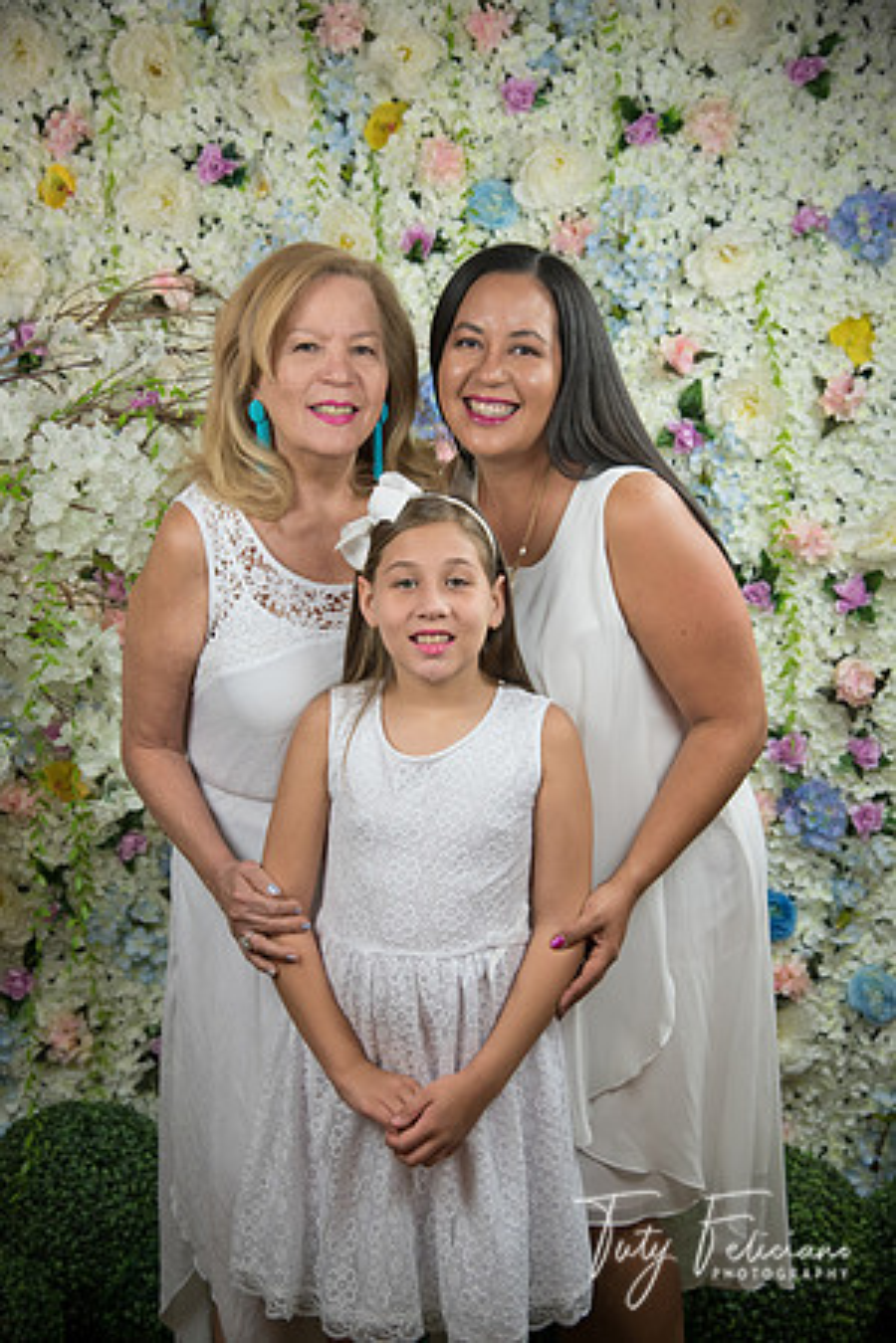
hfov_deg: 23.4
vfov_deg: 34.5
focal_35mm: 58
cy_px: 672
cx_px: 448
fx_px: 2165
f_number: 5
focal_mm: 58
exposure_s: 1/125
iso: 1250
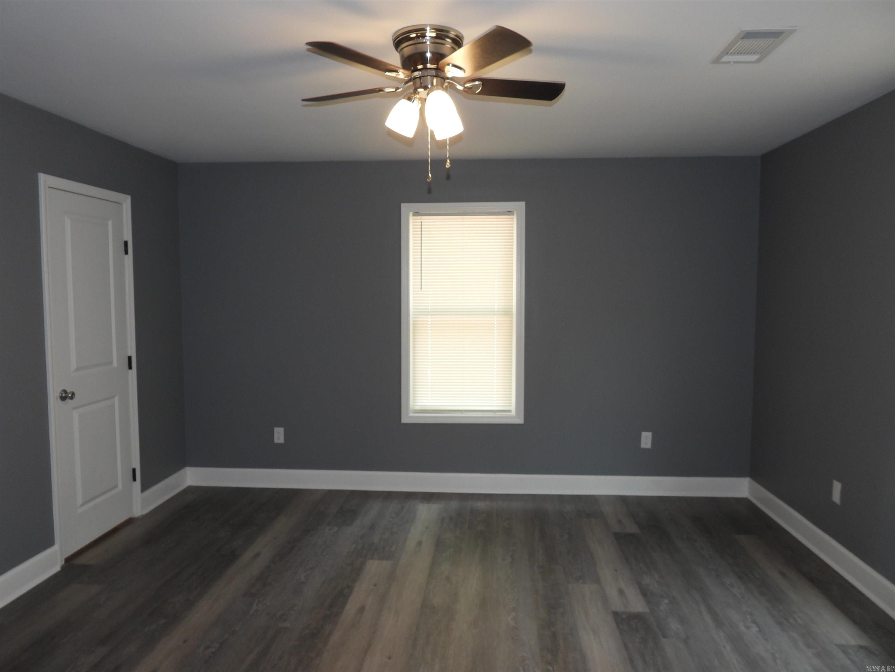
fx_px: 621
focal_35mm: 24
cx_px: 448
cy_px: 336
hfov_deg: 71.6
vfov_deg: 56.8
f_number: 2.8
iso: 100
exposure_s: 1/30
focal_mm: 4.3
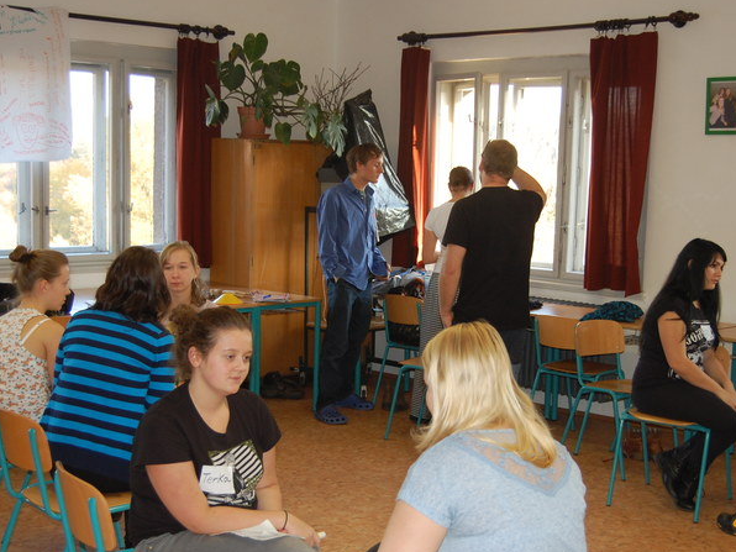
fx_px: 1233
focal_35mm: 58
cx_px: 366
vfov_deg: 25.2
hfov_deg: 33.2
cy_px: 312
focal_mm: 30
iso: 400
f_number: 4.2
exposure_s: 1/60
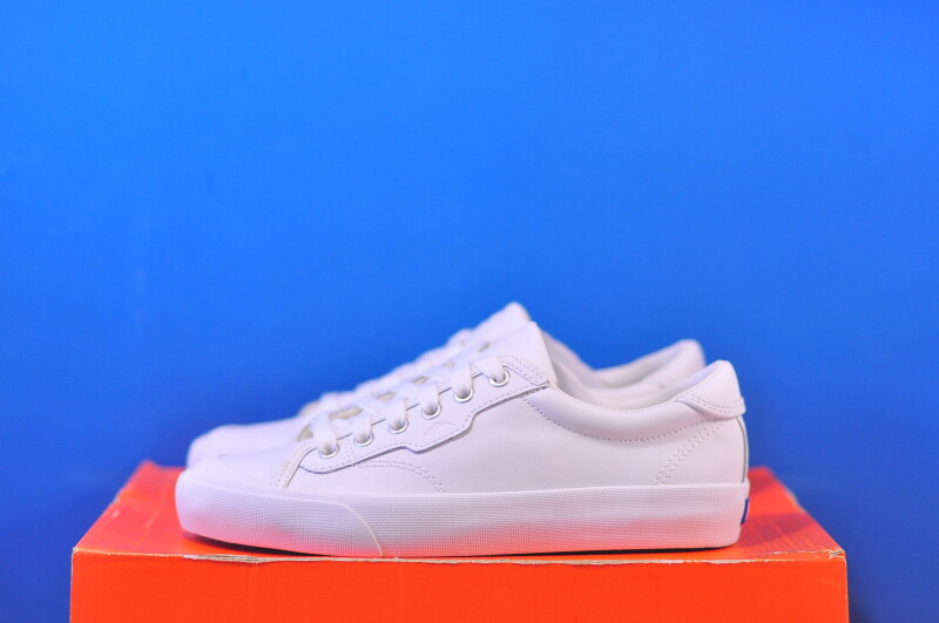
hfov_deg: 27.0
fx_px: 1953
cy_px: 312
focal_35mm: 75
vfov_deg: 18.1
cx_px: 470
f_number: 2.2
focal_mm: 50
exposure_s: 1/320
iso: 250
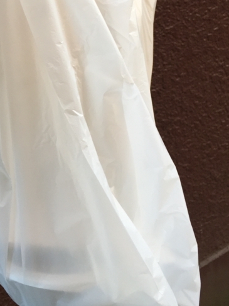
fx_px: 538
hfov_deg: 23.8
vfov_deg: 30.7
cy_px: 48
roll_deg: +7.3
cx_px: 58
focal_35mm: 61
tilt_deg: -19.3
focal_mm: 4.15
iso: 50
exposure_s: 1/120
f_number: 2.2
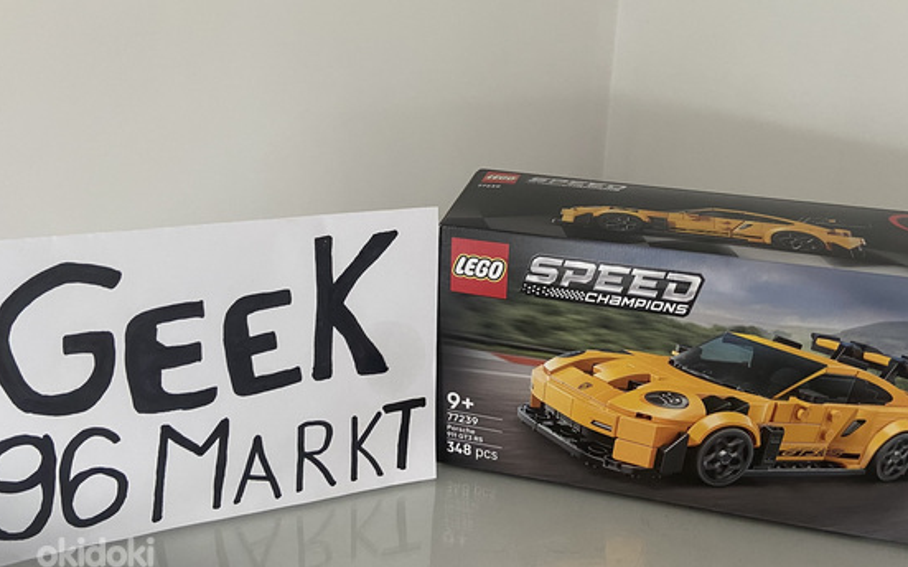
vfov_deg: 41.7
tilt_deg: -16.4
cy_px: 239
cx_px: 484
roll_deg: -3.1
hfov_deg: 62.8
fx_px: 742
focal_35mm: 30
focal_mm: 4.25
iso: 125
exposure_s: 1/85
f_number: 1.8
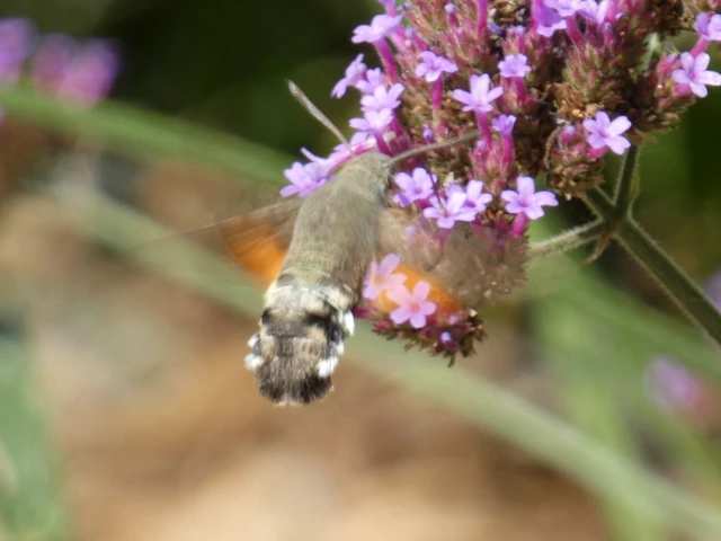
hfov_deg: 3.2
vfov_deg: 2.4
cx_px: 360
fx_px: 12955
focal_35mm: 622
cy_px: 270
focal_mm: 111.5
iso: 80
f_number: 5.6
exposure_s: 1/100
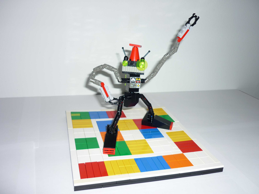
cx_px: 130
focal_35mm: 33
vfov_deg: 42.9
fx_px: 247
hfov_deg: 55.4
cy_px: 97
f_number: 2.8
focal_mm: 5.5
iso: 100
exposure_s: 1/30
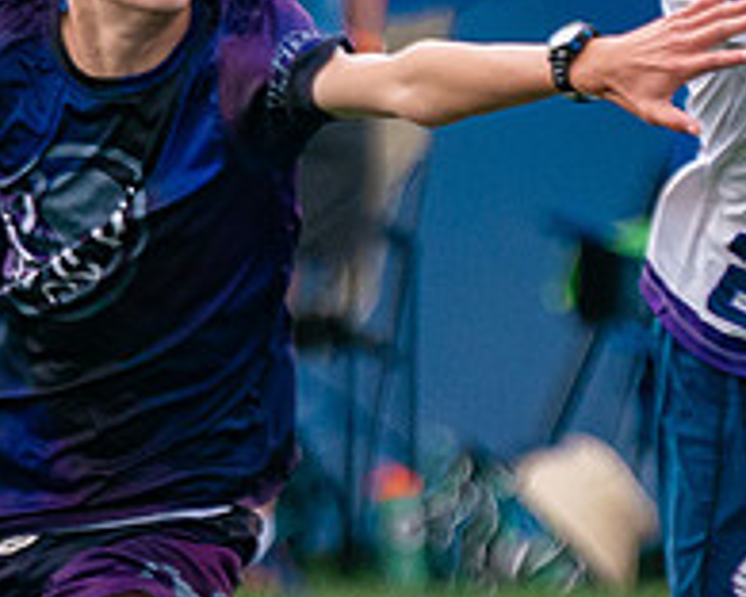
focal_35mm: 1185
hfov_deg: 1.6
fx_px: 26163
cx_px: 826
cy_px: 115
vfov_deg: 1.3
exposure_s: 1/3200
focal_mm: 200
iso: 800
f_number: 2.8
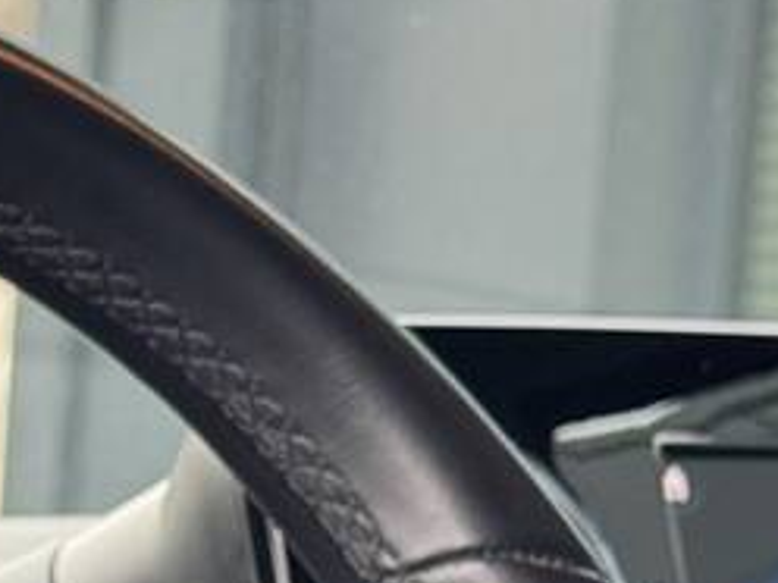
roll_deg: -2.8
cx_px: -173
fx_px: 5214
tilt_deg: -10.1
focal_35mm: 232
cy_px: 1088
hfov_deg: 8.4
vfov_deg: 6.3
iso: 100
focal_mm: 6.76
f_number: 1.78
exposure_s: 1/69
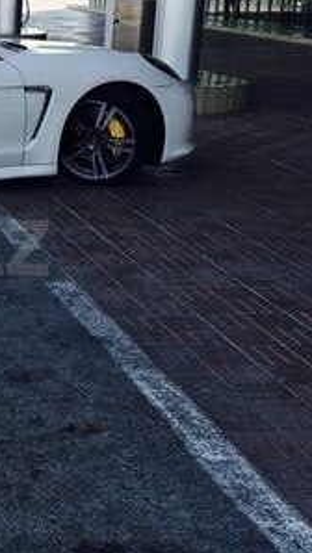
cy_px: 248
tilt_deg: -14.7
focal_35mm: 70
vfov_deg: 30.1
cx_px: -141
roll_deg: -0.9
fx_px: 1028
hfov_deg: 16.0
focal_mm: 4.15
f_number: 2.2
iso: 32
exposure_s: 1/732
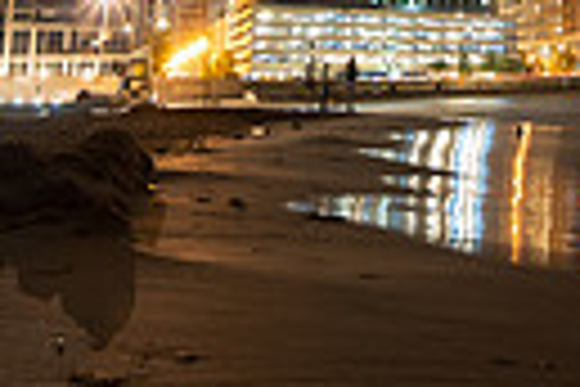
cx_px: 549
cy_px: -394
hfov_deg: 26.9
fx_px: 1160
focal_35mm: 72
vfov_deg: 15.2
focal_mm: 16
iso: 80
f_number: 4
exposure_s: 15
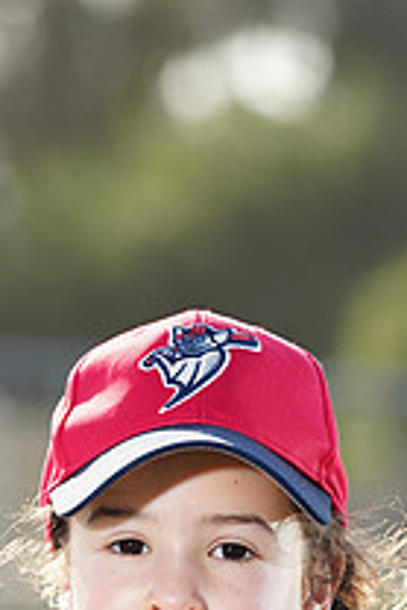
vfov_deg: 4.4
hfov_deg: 3.0
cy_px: 818
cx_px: 160
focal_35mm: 465
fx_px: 7872
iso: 100
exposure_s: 1/250
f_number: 5
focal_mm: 167
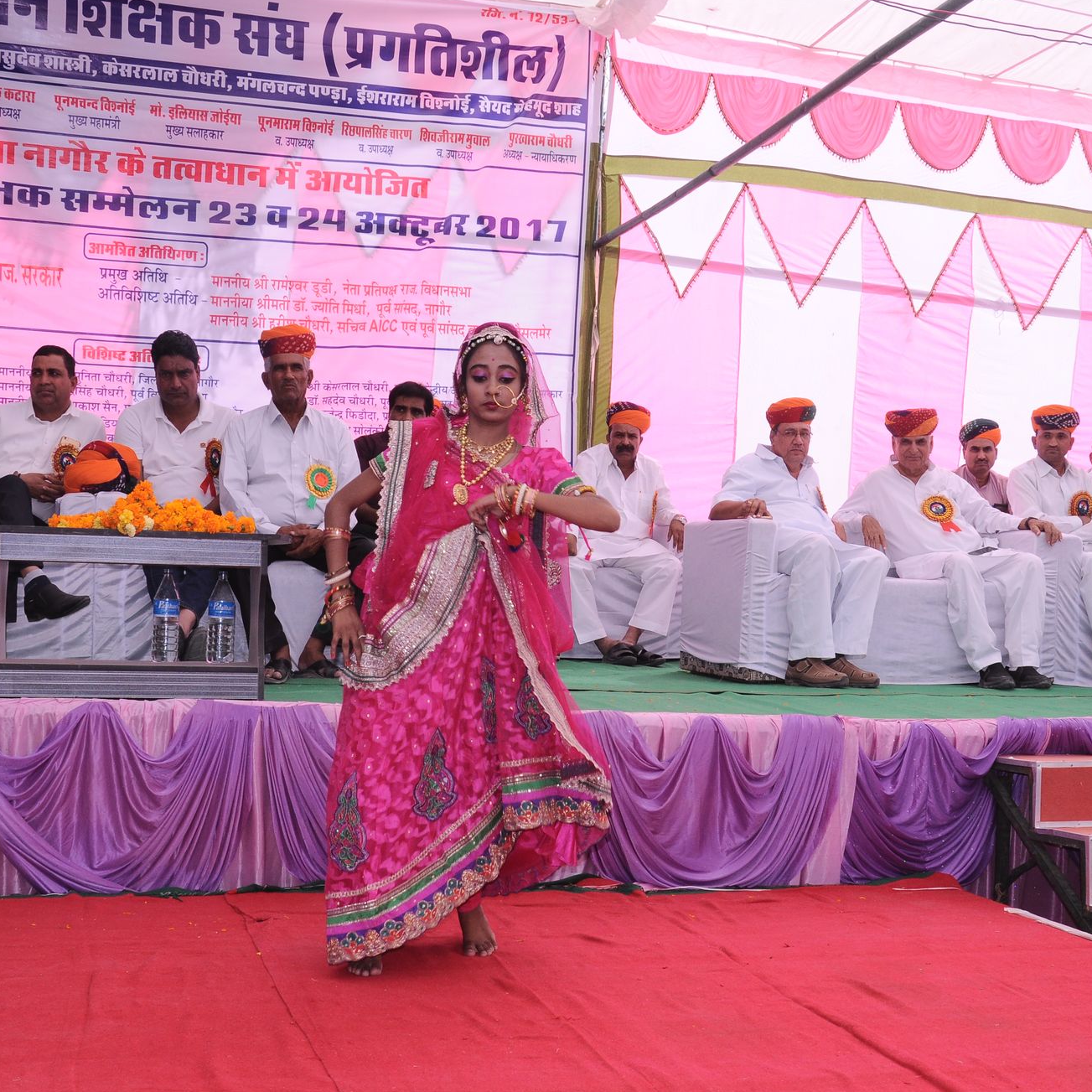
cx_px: 525
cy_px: 538
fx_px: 1535
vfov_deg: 39.2
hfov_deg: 39.2
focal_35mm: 43
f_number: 9
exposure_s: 1/200
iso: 320
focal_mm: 22
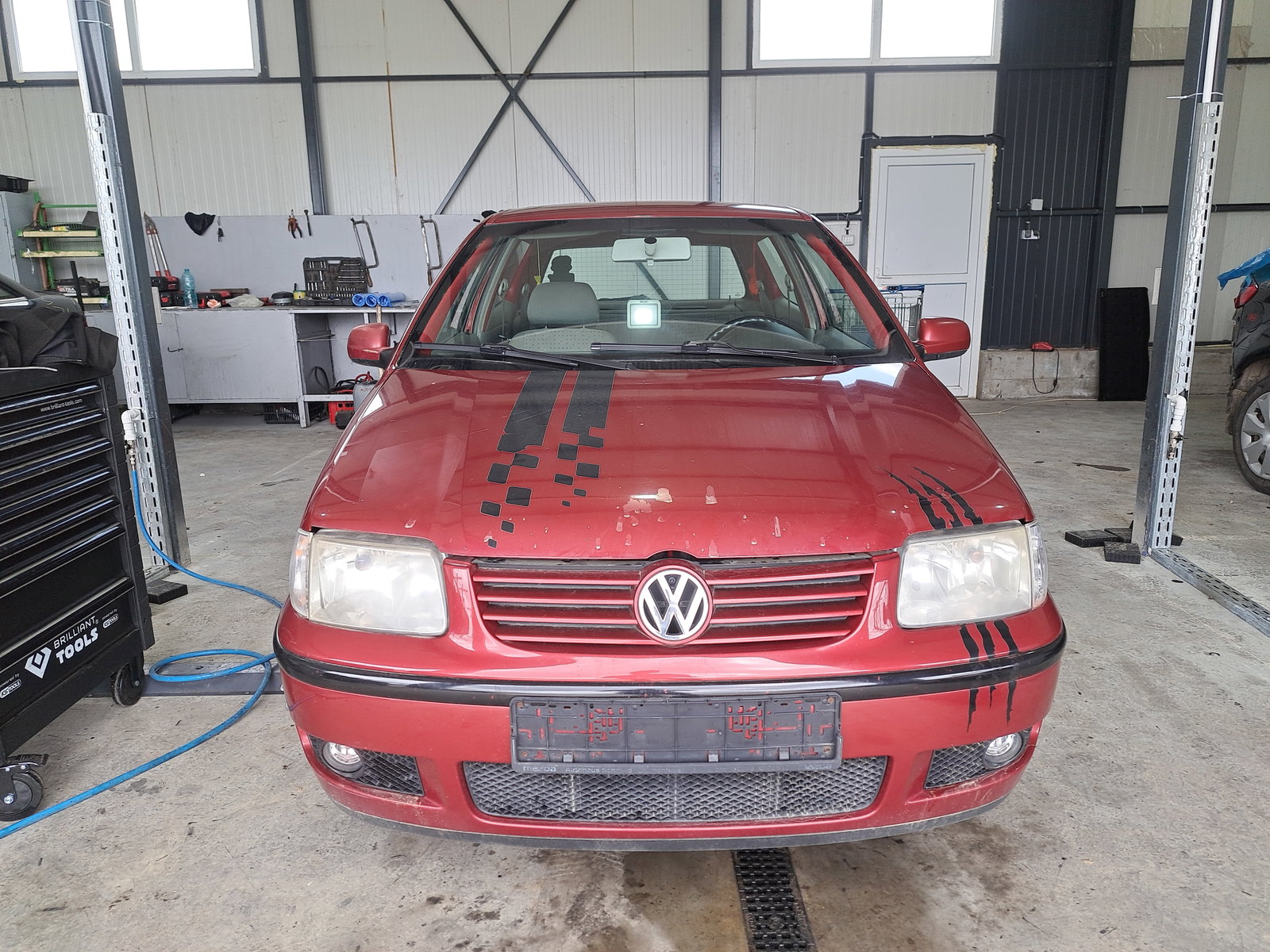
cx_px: 635
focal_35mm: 24
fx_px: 881
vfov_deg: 56.8
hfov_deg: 71.6
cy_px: 476
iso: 50
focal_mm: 5.23
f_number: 1.8
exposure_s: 1/117
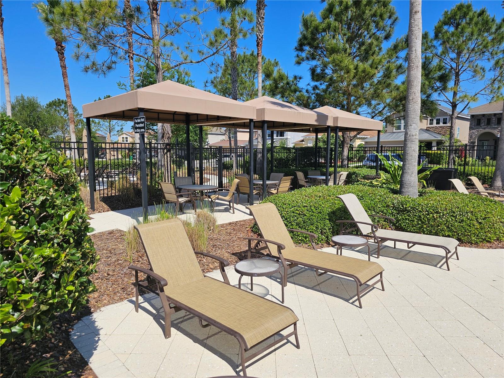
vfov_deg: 58.9
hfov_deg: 73.9
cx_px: 252
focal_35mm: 23
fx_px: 335
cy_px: 189
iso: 10
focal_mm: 6.3
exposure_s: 1/1205
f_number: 1.7
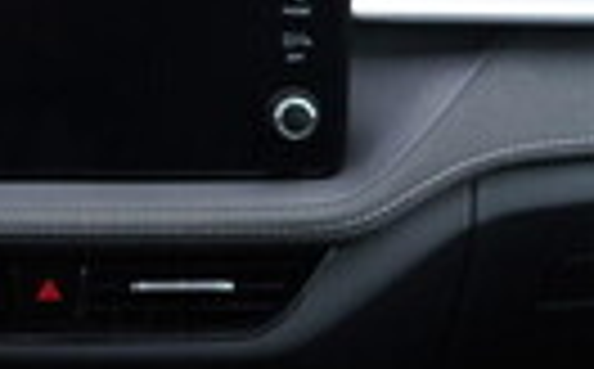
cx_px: -63
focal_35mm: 153
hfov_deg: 13.4
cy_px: 272
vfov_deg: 8.5
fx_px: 2473
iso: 200
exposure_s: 1/40
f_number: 2.8
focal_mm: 24
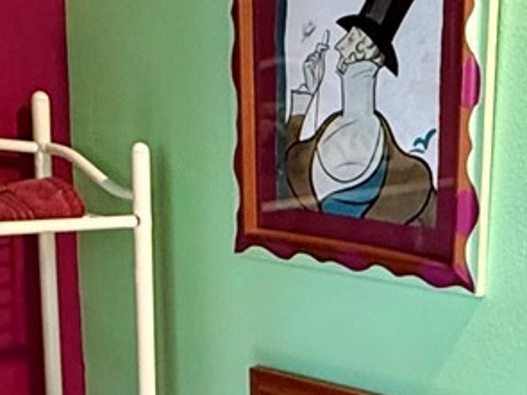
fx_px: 1157
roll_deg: -3.1
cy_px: 440
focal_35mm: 76
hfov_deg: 24.8
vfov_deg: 18.6
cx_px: 489
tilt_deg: -15.6
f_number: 2.2
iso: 320
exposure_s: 1/60
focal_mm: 2.22
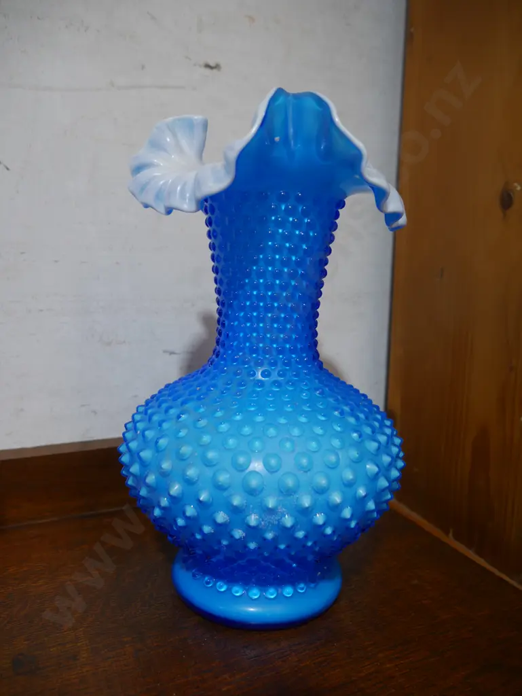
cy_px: 348
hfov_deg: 49.8
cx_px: 261
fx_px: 563
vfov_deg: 63.4
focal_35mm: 28
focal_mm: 14
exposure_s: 1/60
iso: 250
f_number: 3.5
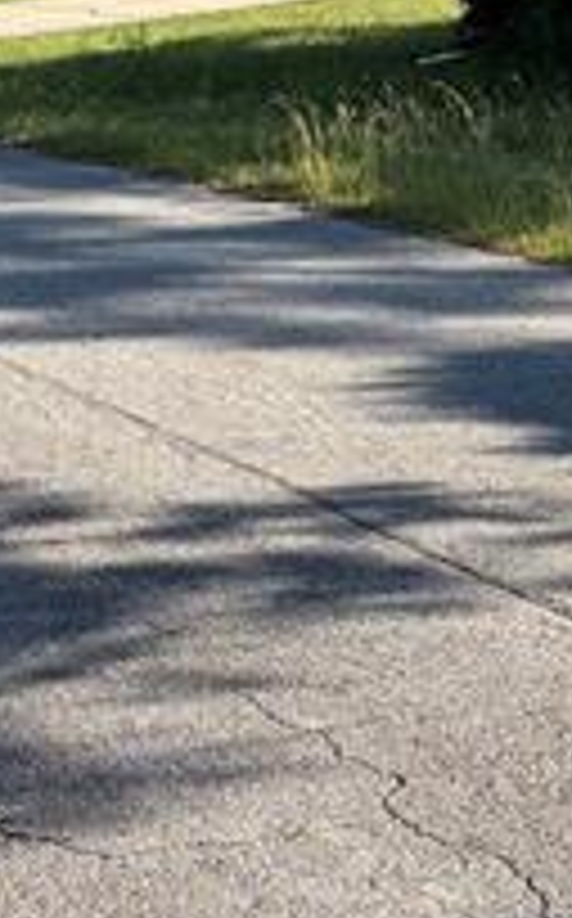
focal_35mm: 104
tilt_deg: -8.0
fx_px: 2601
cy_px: 225
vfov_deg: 19.9
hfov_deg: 12.5
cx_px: 333
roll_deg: -1.2
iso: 50
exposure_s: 1/1845
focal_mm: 5.96
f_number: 1.6
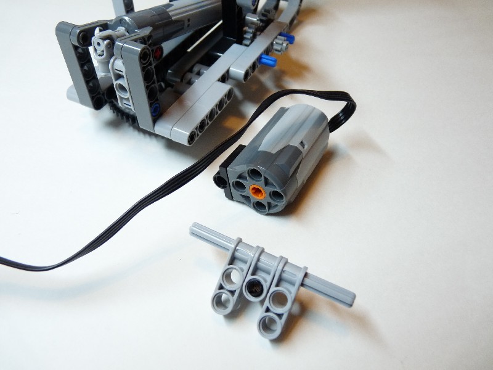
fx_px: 385
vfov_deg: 51.4
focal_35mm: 27
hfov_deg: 65.3
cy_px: 185
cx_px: 246
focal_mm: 4.8
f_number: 2.8
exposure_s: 1/30
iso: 200
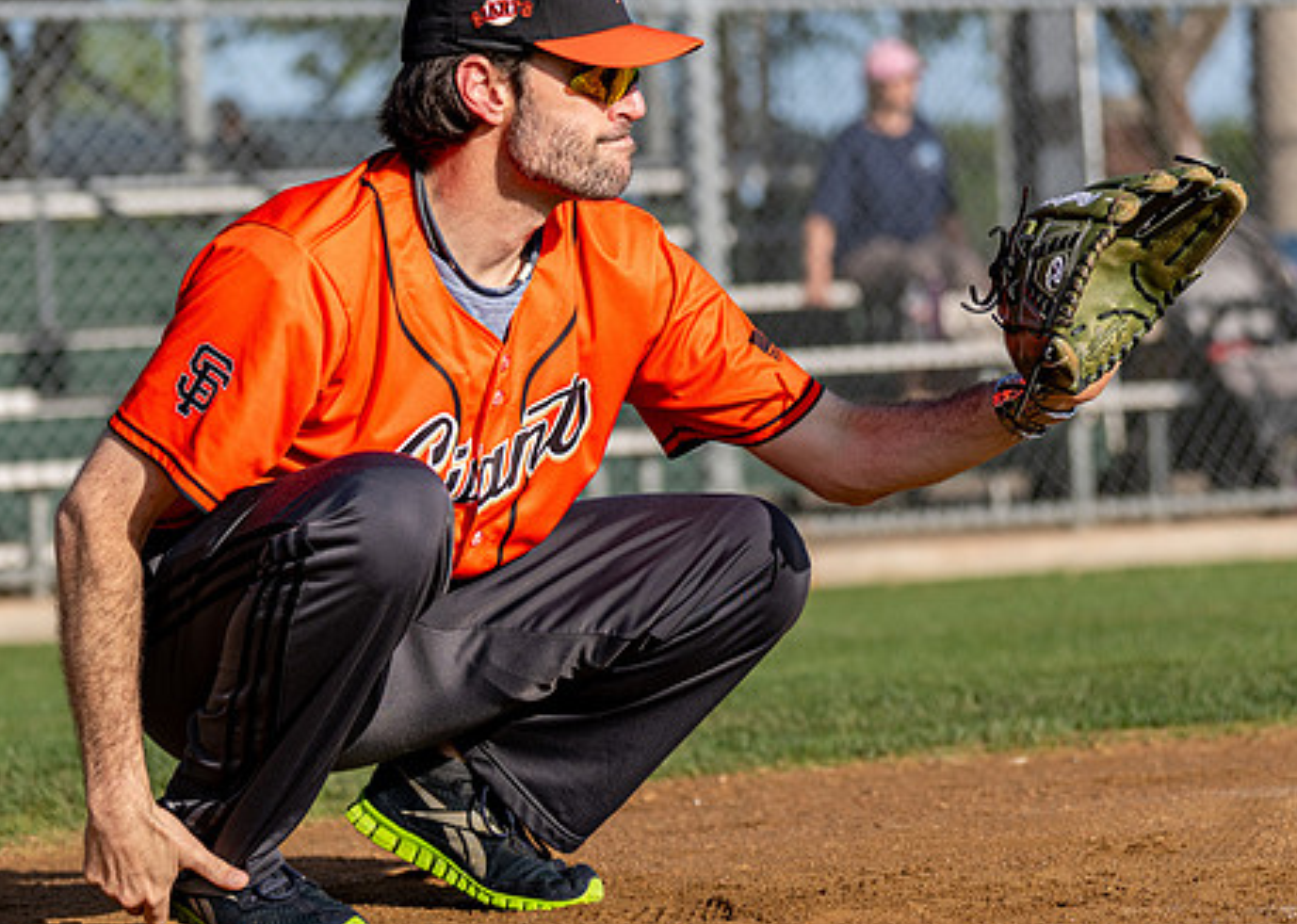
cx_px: 448
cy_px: 356
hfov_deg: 13.2
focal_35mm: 152
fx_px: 5594
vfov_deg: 9.4
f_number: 2.8
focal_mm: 90
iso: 100
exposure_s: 1/2000
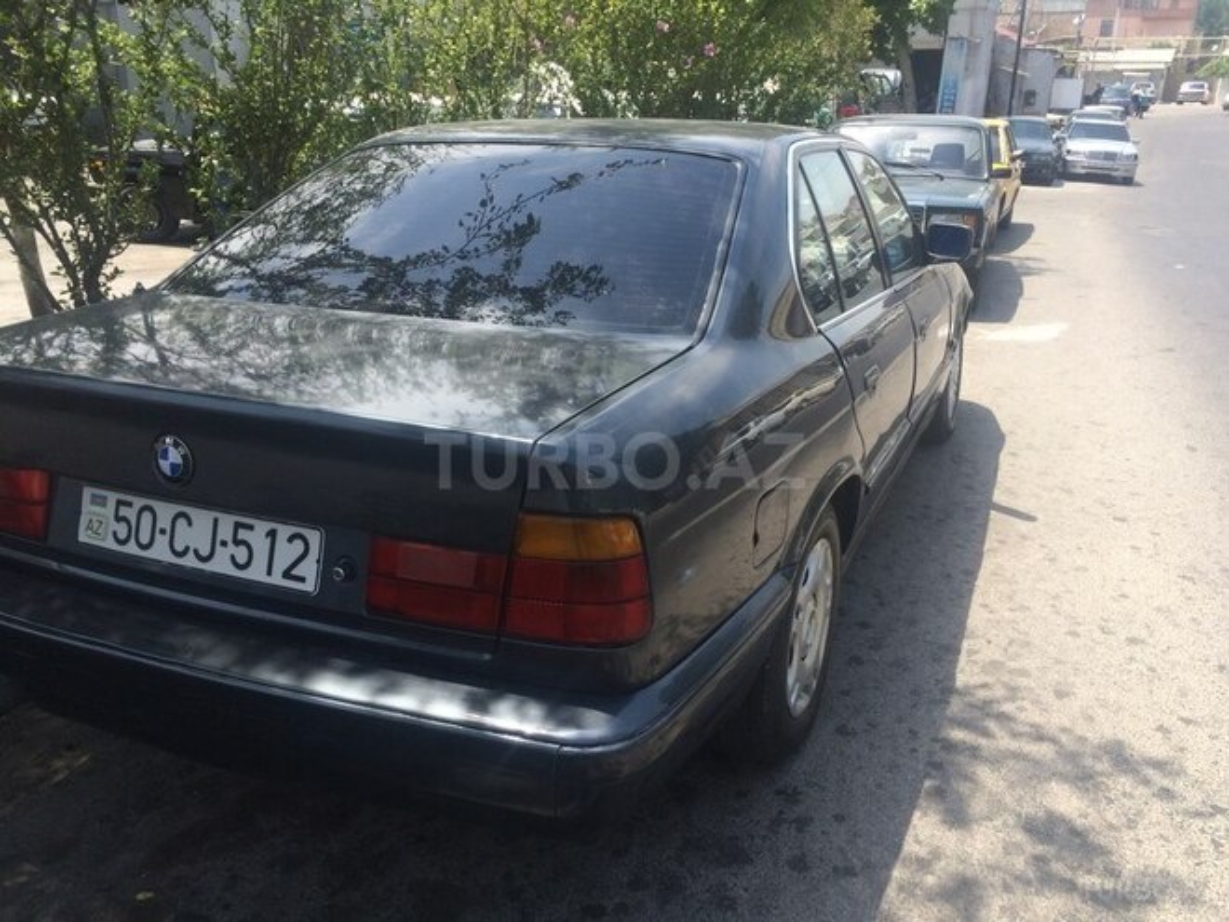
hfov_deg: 61.7
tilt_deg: -21.2
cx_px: 614
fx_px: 1030
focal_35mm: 29
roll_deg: +0.5
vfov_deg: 48.2
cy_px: 461
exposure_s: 1/1109
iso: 32
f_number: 2.2
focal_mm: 4.15
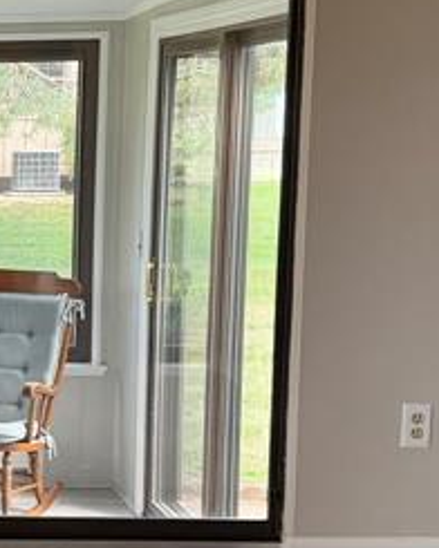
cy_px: 329
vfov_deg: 19.5
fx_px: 1592
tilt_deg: -8.3
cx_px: -269
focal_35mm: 98
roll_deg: +0.3
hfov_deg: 14.4
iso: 160
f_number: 1.78
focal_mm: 6.76
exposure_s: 1/120
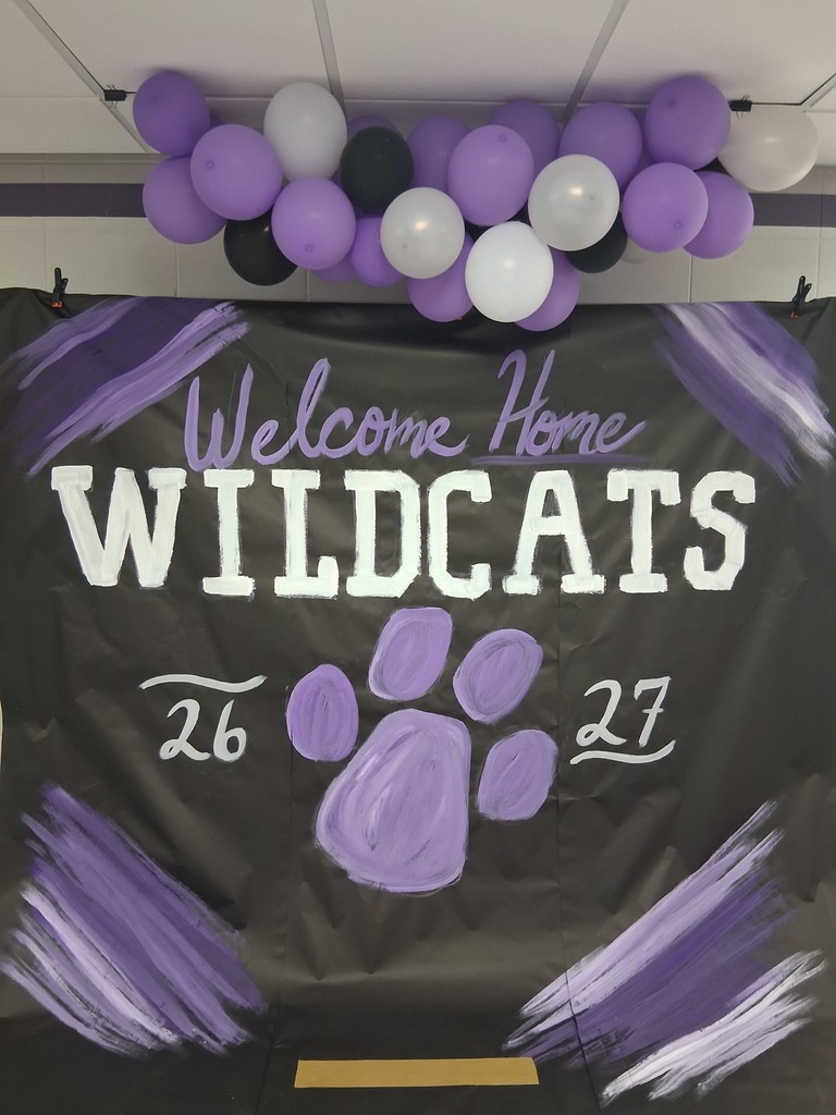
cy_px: 558
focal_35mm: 26
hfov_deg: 53.1
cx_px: 418
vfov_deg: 67.3
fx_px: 837
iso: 500
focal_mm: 3.98
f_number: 1.8
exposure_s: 1/40
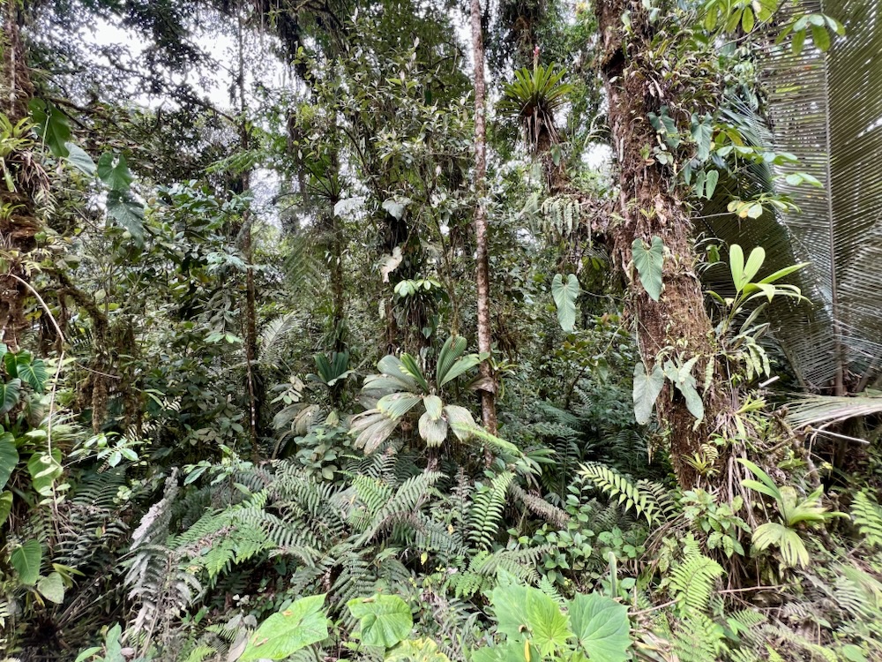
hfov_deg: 106.2
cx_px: 441
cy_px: 331
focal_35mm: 13
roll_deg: +0.1
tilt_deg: -1.2
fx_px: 331
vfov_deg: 89.9
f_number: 1.8
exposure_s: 1/99
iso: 50
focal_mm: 1.57
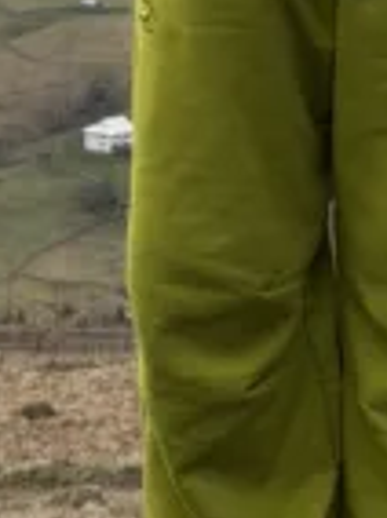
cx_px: 380
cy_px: -206
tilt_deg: -4.2
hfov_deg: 6.5
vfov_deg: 8.6
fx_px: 3379
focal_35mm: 226
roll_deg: -2.2
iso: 80
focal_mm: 6.76
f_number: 1.78
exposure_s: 1/6024
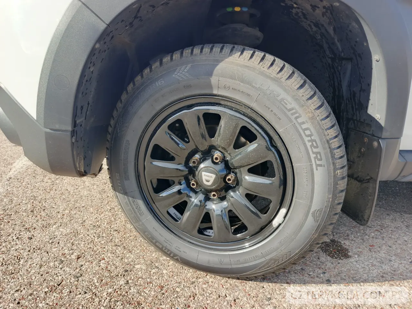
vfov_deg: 56.8
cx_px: 206
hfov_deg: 71.6
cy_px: 154
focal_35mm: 24
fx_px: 286
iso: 50
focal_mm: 5.25
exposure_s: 1/40.8
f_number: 1.75
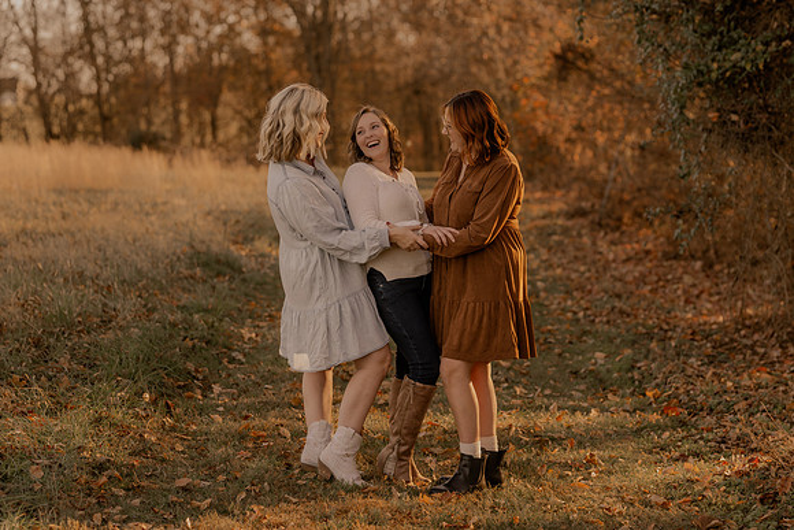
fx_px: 1875
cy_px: 265
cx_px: 397
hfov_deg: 23.9
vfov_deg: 16.1
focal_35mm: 85
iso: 200
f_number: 2.8
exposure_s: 1/320
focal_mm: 85
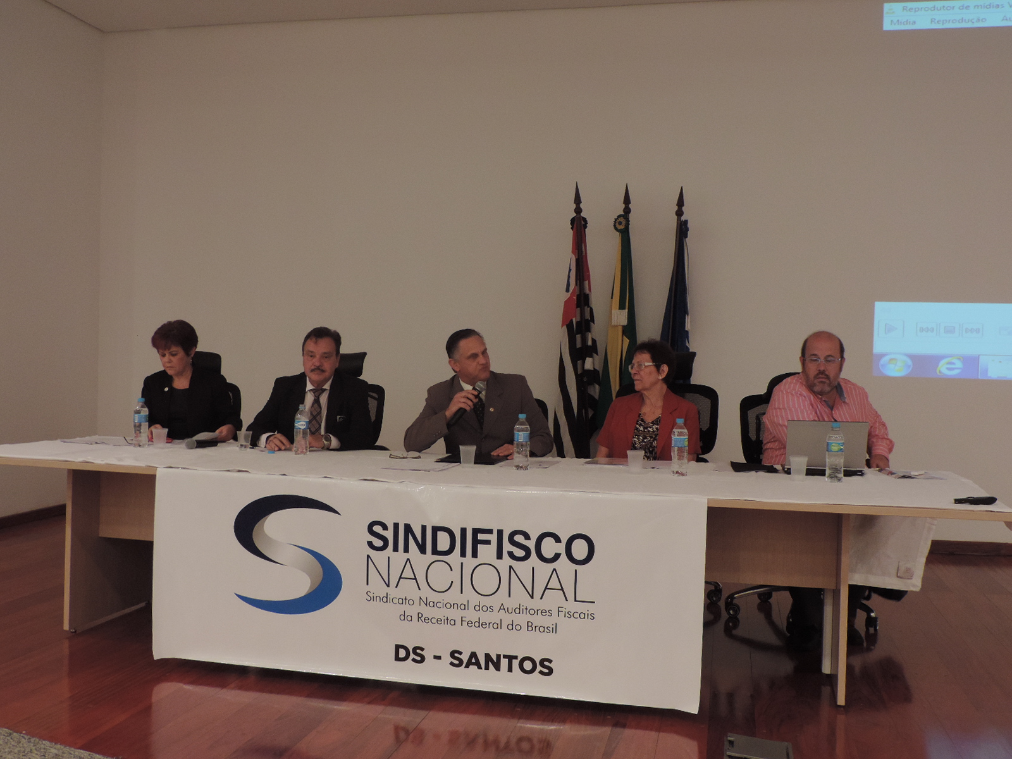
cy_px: 380
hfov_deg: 52.6
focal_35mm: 35
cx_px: 506
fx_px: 1023
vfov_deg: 40.7
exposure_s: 1/15
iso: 400
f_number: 3.3
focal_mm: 6.2
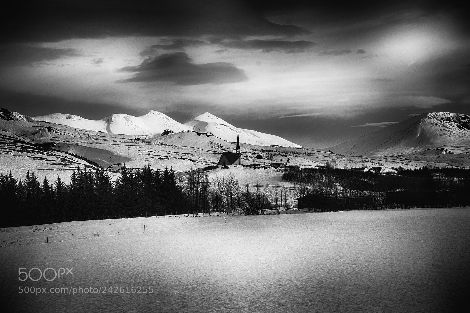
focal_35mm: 85
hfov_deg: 23.9
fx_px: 1109
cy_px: 156
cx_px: 235
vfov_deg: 16.1
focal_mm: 85
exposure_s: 1/800
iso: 250
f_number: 5.6
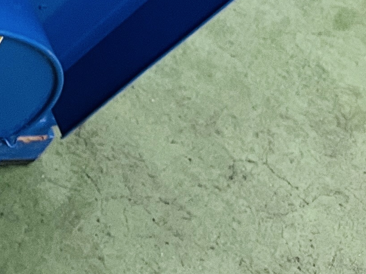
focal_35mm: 129
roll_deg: -0.7
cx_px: -491
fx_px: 1363
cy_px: -347
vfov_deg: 10.2
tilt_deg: -44.4
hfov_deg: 12.3
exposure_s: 1/60
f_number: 1.6
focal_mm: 5.1
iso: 160
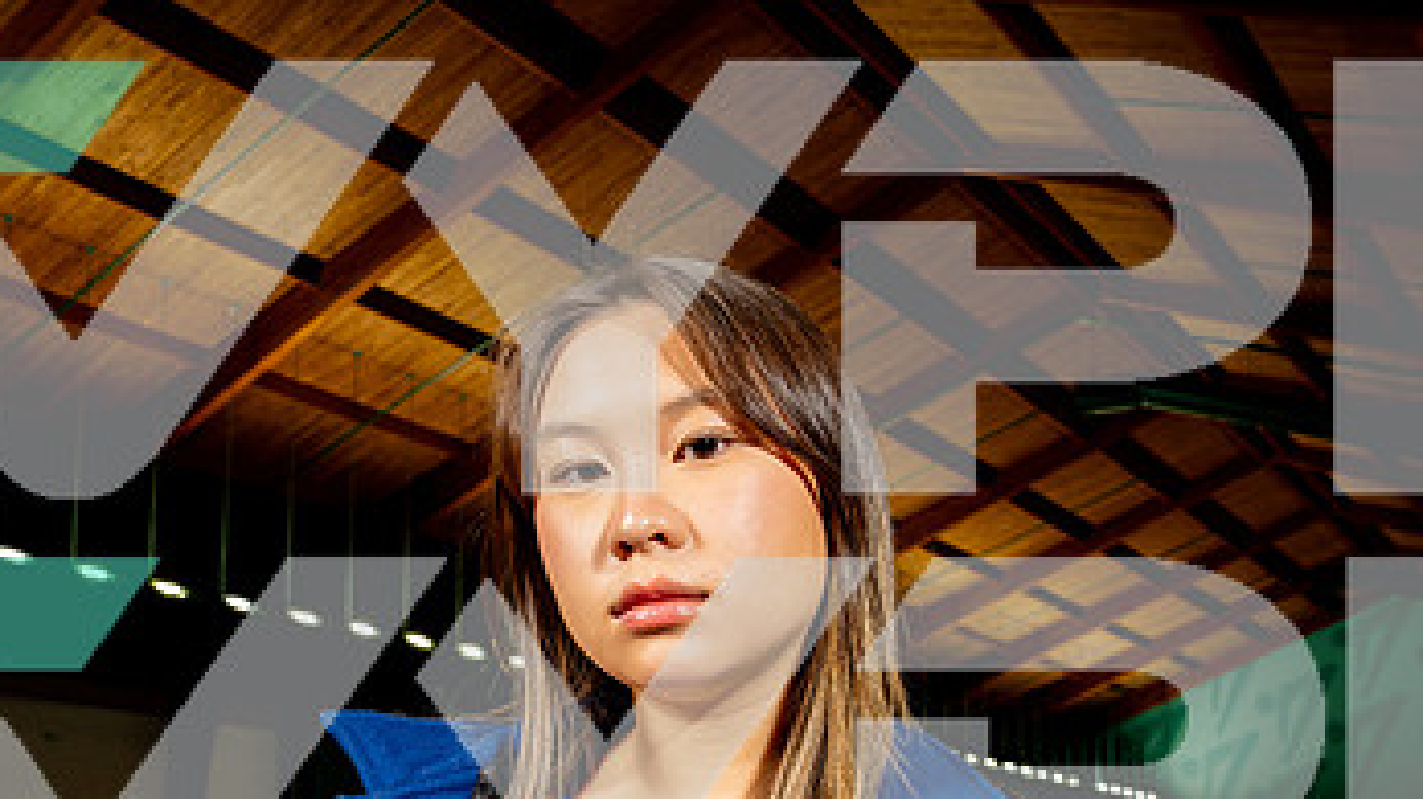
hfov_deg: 48.3
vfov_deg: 26.9
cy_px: 776
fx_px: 1584
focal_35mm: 42
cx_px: 775
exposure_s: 1/125
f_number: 7.1
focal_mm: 24
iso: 500
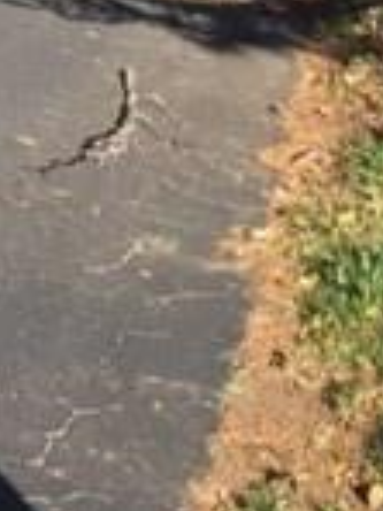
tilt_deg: -1.0
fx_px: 1844
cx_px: -397
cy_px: -490
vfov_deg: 13.6
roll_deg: -2.0
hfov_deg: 10.8
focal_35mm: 125
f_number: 2.2
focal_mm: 4.15
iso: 32
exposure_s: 1/879
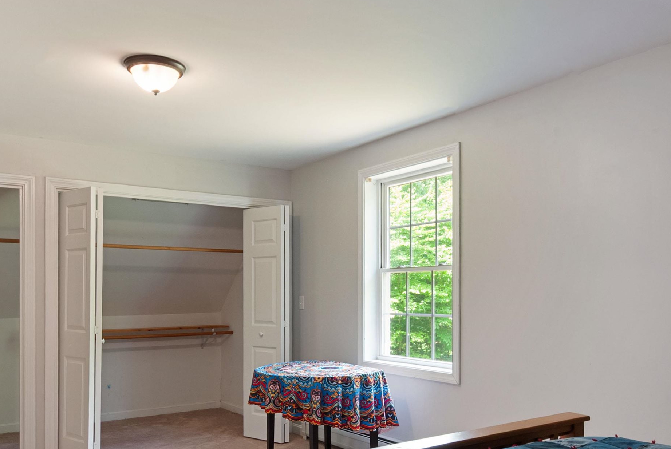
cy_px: 328
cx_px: 354
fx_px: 560
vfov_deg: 42.6
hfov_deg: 61.8
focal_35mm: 30
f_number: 10
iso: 200
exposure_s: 1.5
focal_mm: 12
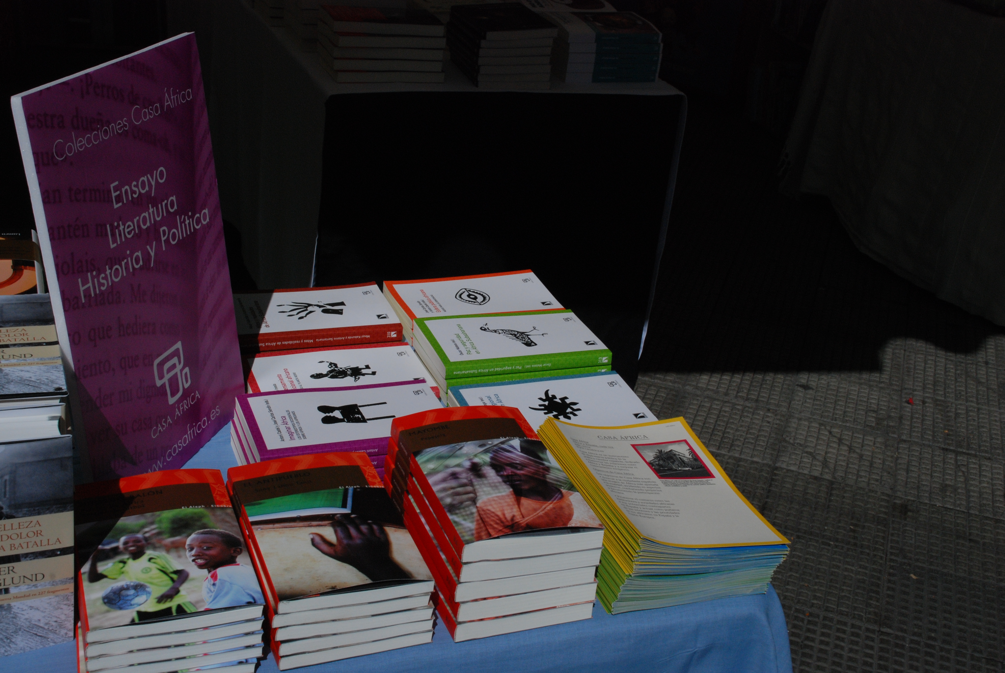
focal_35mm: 48
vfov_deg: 28.2
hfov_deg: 41.1
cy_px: 336
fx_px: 1342
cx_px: 502
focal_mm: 32
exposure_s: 1/1250
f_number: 18
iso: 400
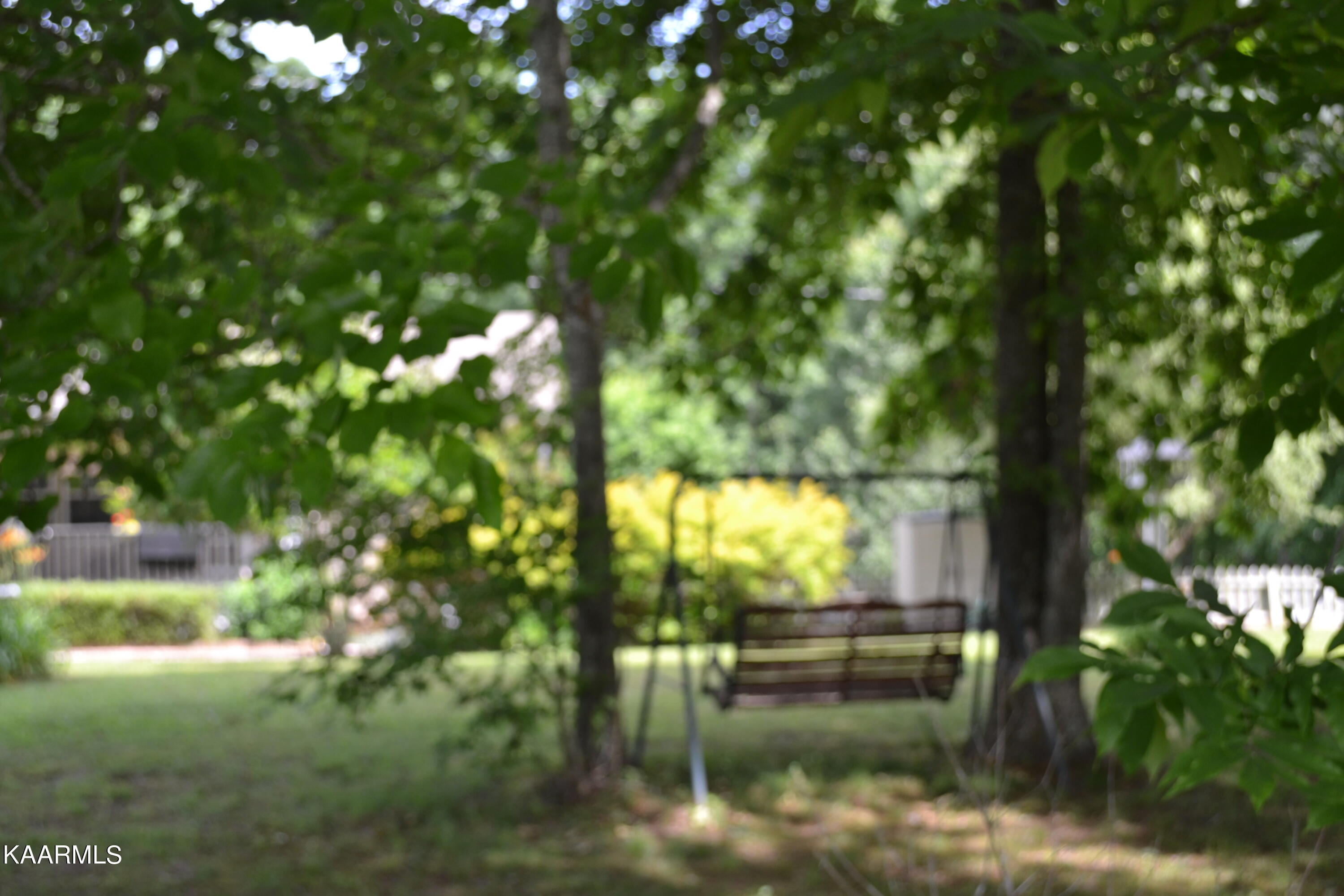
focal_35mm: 45
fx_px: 1680
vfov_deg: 29.9
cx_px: 672
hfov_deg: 43.6
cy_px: 448
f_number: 5.6
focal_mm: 30
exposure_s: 1/125
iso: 200
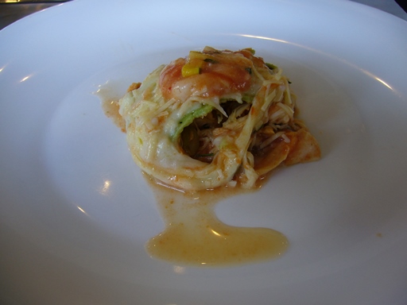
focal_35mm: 35
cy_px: 152
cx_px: 204
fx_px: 412
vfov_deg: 40.7
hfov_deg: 52.6
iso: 80
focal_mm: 5.8
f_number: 2.8
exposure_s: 1/40
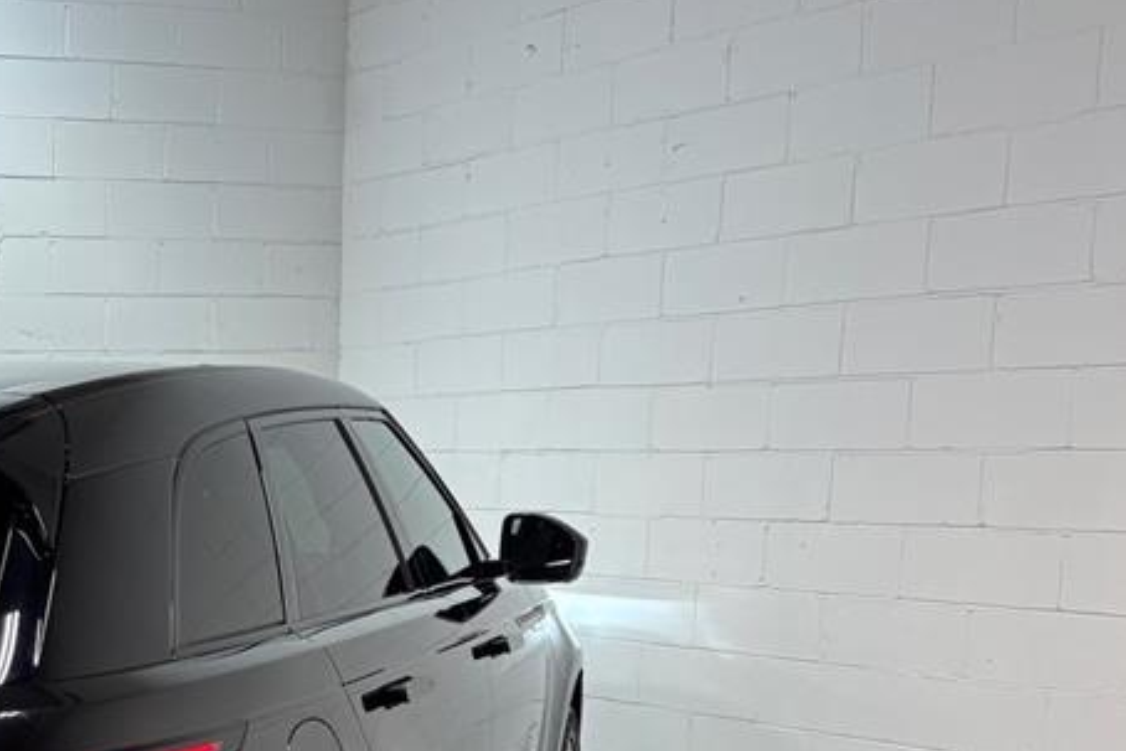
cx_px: -114
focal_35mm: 61
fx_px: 1908
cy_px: 778
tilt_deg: -10.3
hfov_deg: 29.6
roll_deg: +0.9
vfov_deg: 21.4
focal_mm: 5.96
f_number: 1.6
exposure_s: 1/251
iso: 50
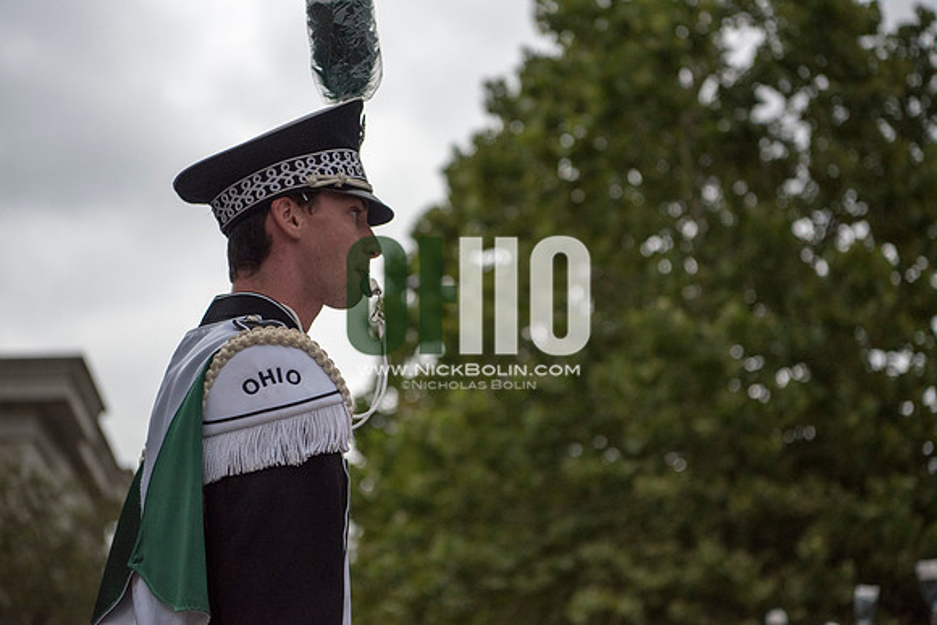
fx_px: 1822
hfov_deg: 28.8
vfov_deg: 19.5
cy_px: 312
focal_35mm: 70
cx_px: 468
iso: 1600
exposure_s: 1/3200
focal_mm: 70
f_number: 3.5
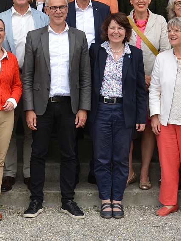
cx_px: 41
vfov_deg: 23.1
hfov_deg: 17.5
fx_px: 585
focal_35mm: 84
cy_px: 63
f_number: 5.6
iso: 100
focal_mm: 26
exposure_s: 1/125
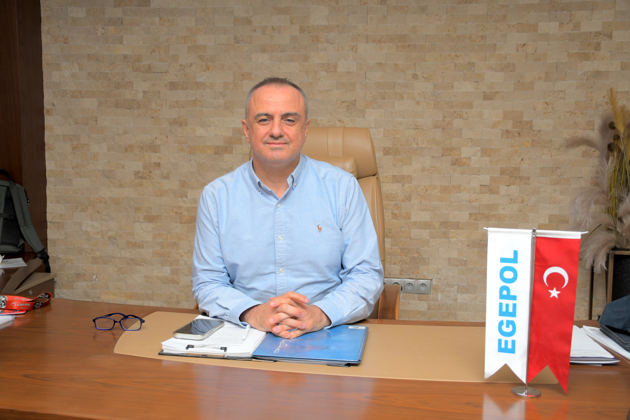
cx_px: 315
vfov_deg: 36.9
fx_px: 630
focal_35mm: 36
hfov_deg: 53.1
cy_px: 210
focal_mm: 24
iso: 200
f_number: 5
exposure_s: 1/60
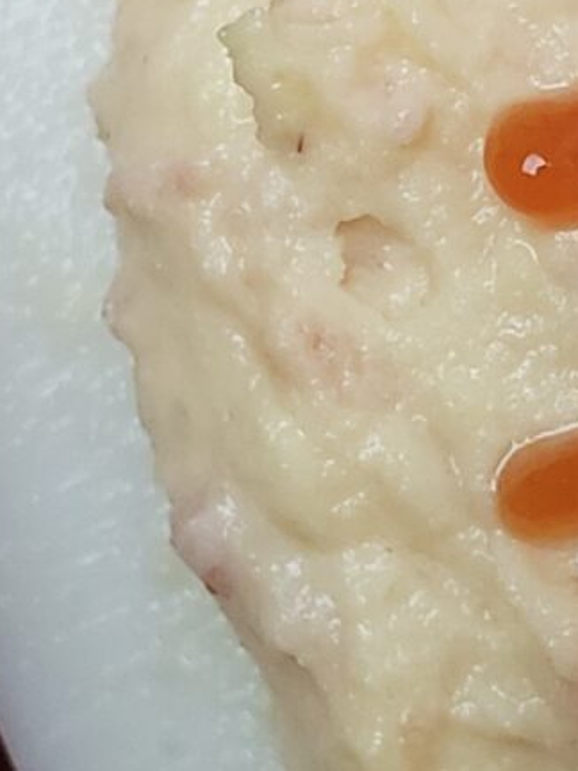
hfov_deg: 9.6
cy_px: 150
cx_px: 412
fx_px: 3429
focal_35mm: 154
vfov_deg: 12.8
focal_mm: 4.3
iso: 320
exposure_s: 1/120
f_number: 2.4
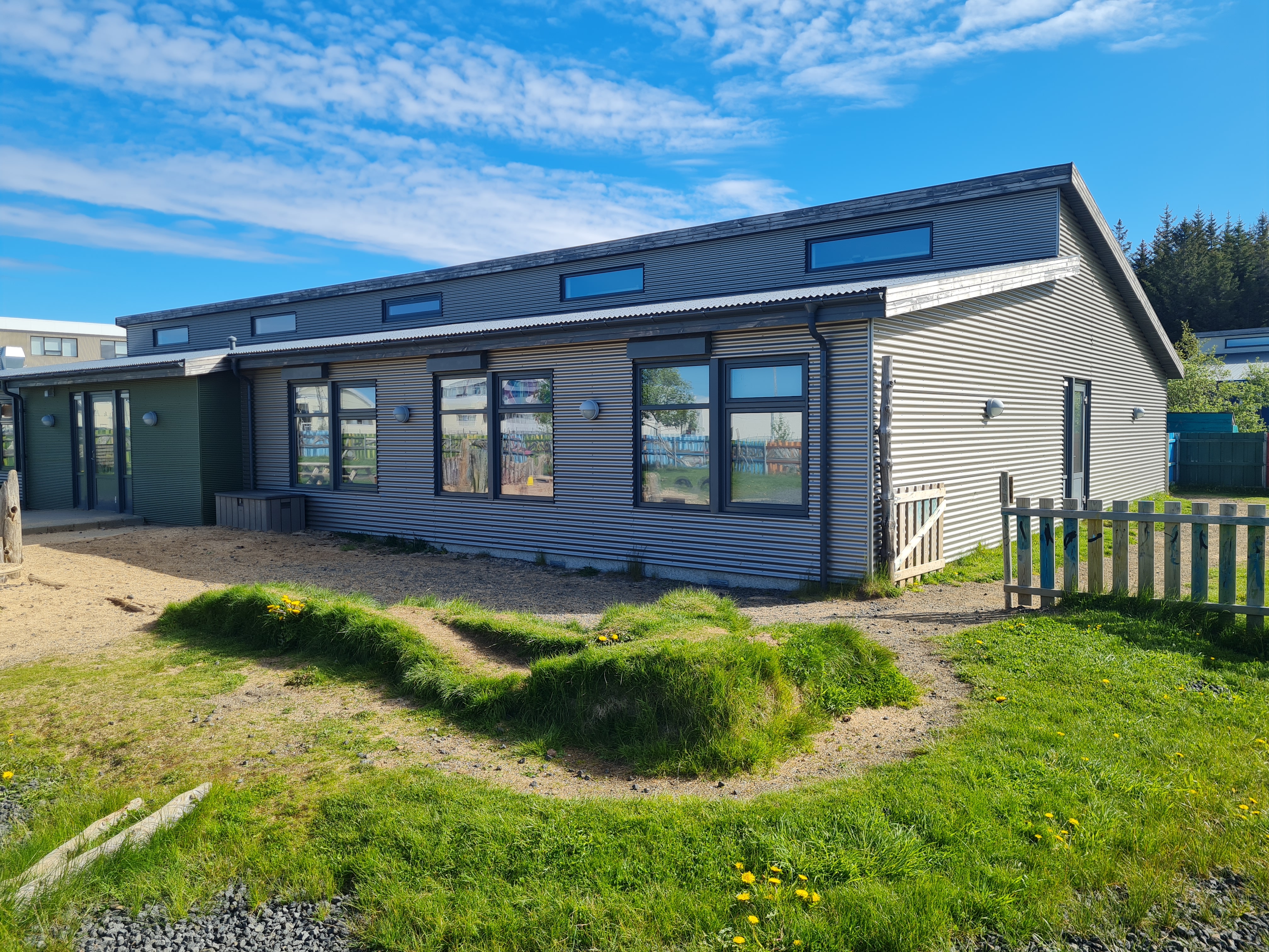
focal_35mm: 26
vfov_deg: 53.1
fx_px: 953
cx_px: 634
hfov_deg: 67.3
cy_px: 476
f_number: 1.8
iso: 50
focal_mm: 5.4
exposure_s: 1/1953
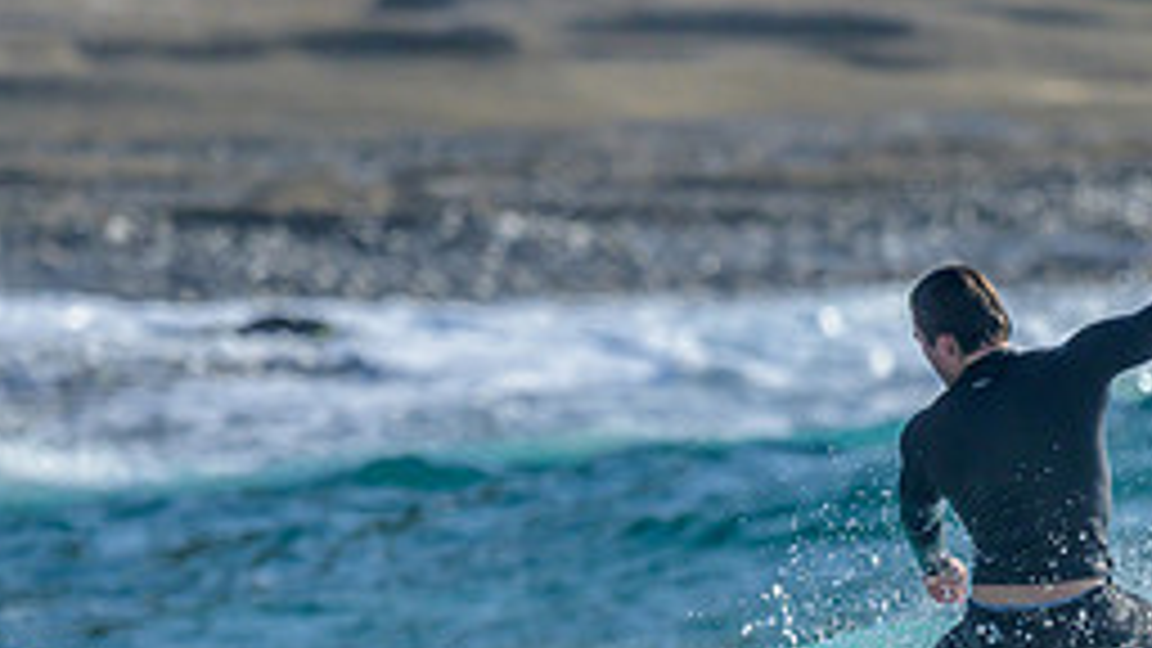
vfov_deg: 0.5
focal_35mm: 2339
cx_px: 957
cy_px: 722
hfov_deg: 0.9
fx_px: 71448
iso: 220
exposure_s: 1/2000
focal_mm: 800
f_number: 6.3
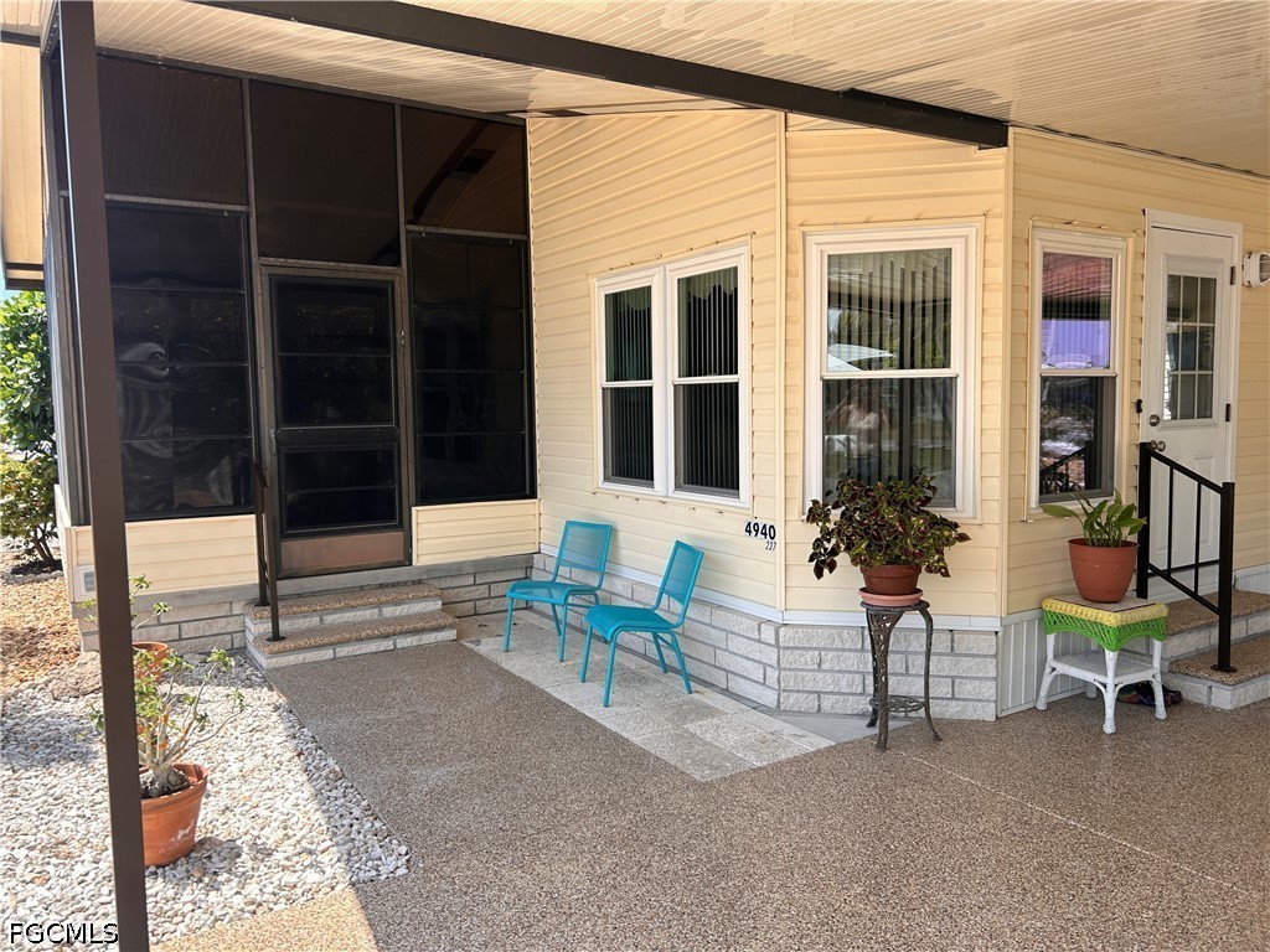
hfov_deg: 67.3
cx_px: 635
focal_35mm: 26
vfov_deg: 53.1
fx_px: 954
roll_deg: +1.3
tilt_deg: -5.5
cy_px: 476
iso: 50
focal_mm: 5.7
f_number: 1.5
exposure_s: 1/1295
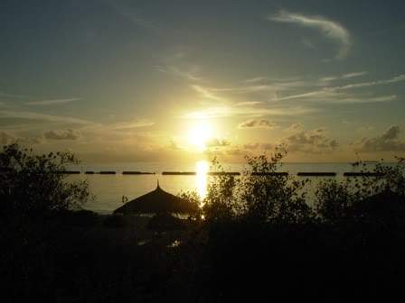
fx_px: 445
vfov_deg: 37.7
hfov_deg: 49.0
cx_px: 202
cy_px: 152
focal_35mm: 38
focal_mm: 6.3
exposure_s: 1/2000
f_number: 4.9
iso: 50
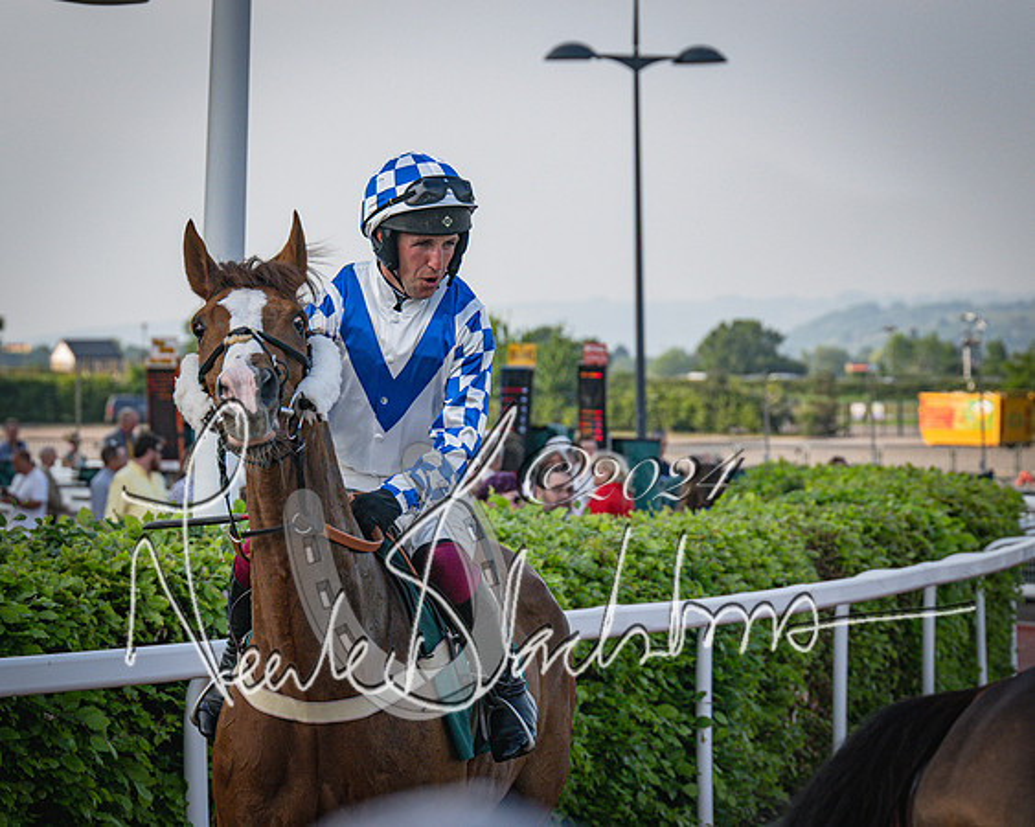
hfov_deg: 11.6
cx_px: 458
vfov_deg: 9.3
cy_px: 415
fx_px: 5101
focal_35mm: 167
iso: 400
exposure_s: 1/1600
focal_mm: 98
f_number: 5
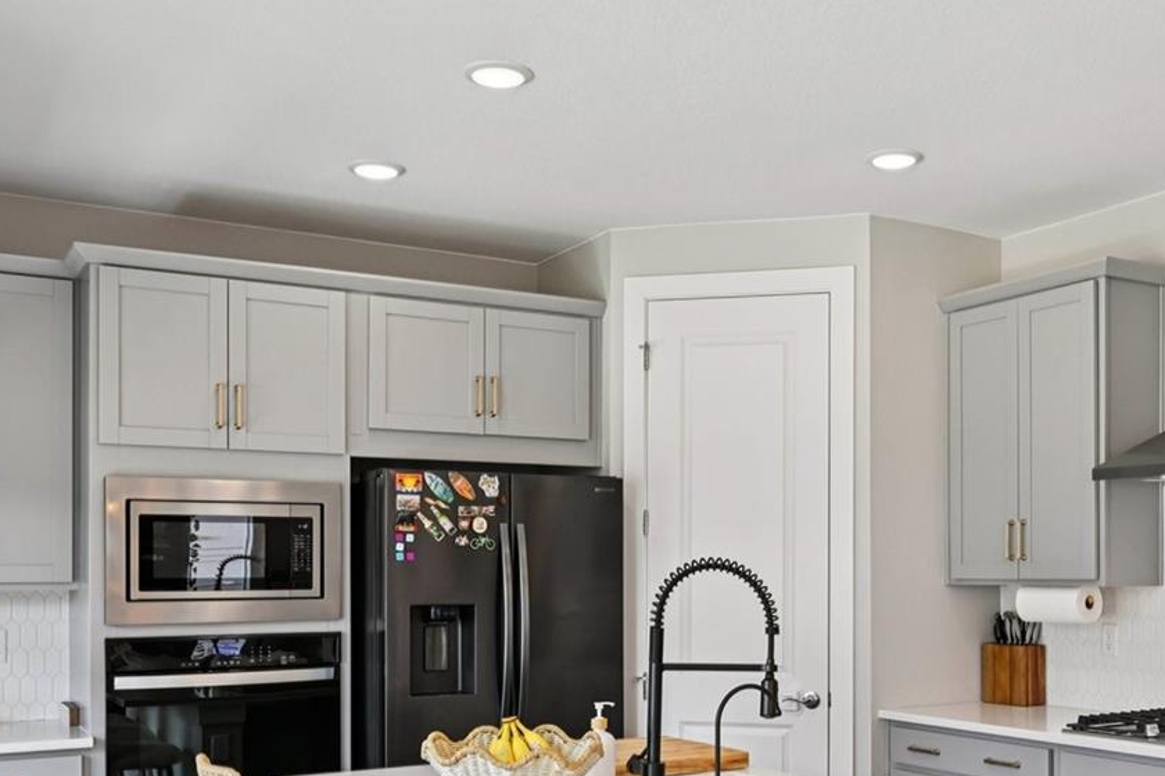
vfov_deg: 32.9
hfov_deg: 48.1
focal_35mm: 40
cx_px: 718
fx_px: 1294
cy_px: 553
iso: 250
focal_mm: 21
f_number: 10
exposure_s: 1/20
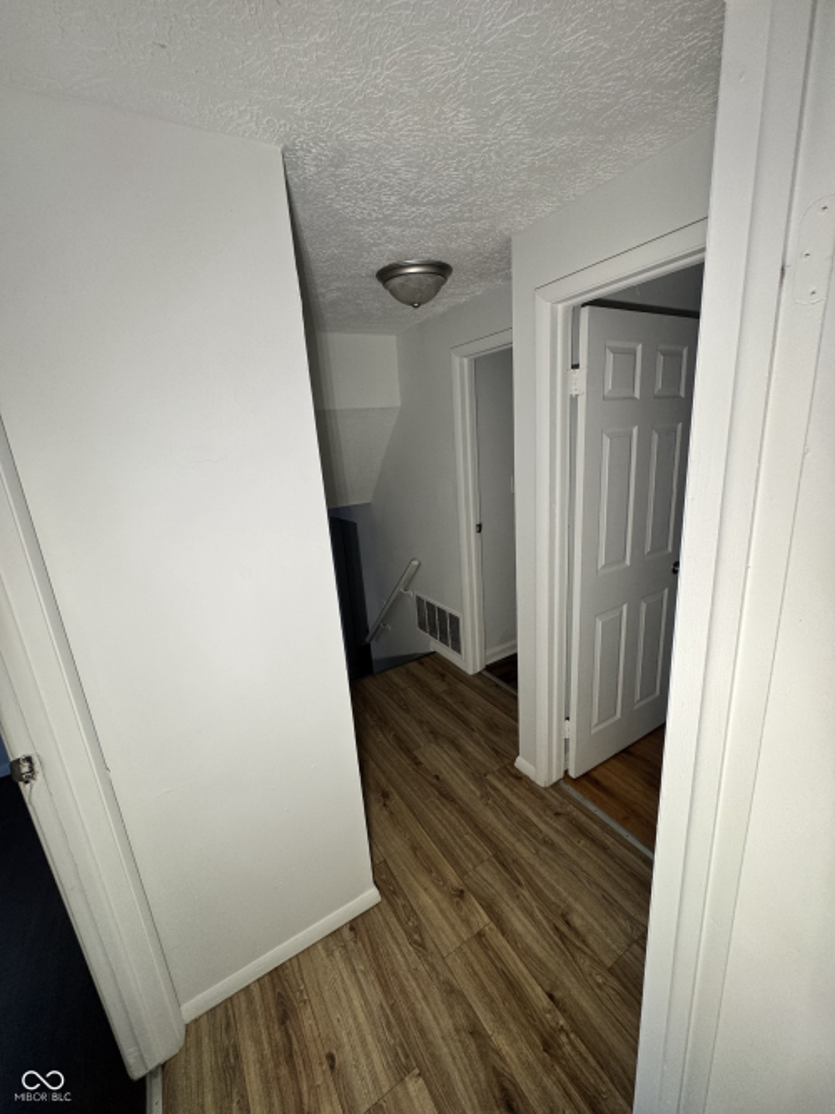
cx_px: 418
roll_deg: +4.6
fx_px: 450
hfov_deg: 85.7
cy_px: 557
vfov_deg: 102.1
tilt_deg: -13.5
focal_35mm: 14
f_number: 2.2
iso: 100
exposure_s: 1/99
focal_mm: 2.22
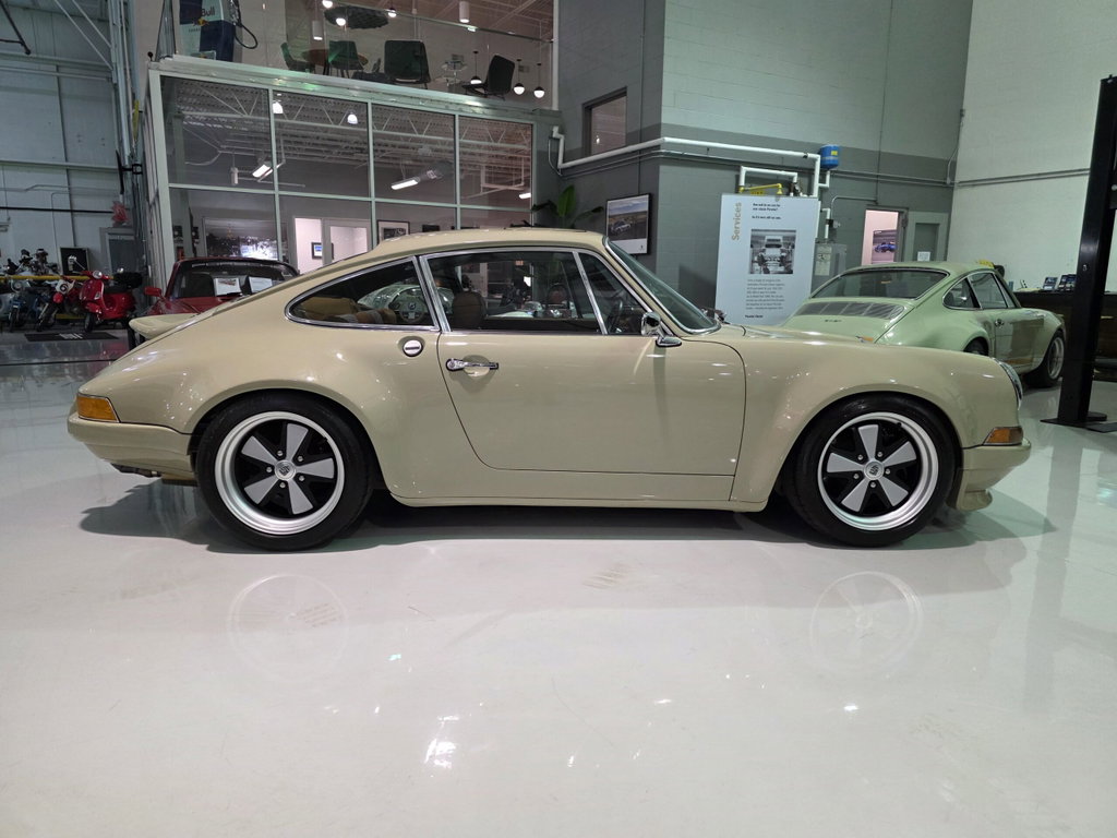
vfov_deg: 58.9
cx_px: 558
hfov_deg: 73.9
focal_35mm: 23
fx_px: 742
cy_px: 419
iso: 320
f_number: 1.7
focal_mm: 6.3
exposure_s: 1/120
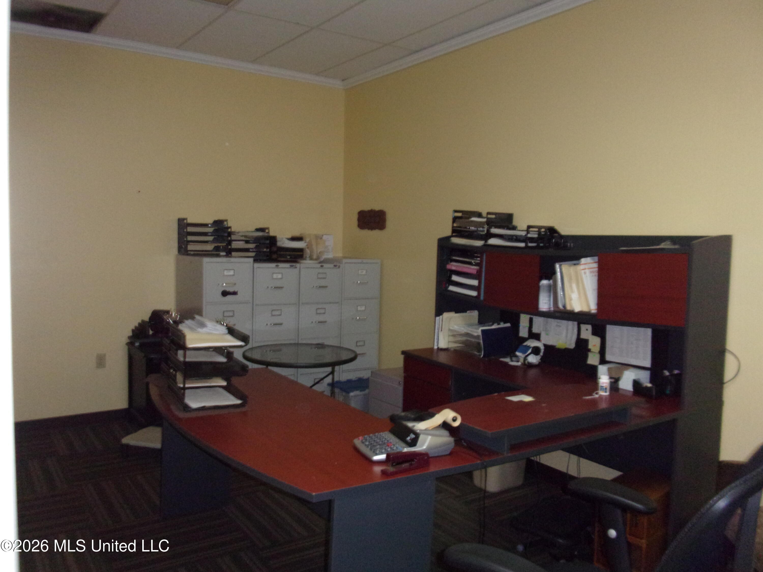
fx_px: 617
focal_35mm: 28
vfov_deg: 49.7
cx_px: 382
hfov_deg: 63.4
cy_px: 286
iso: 500
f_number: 3.9
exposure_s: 1/34
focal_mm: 5.1
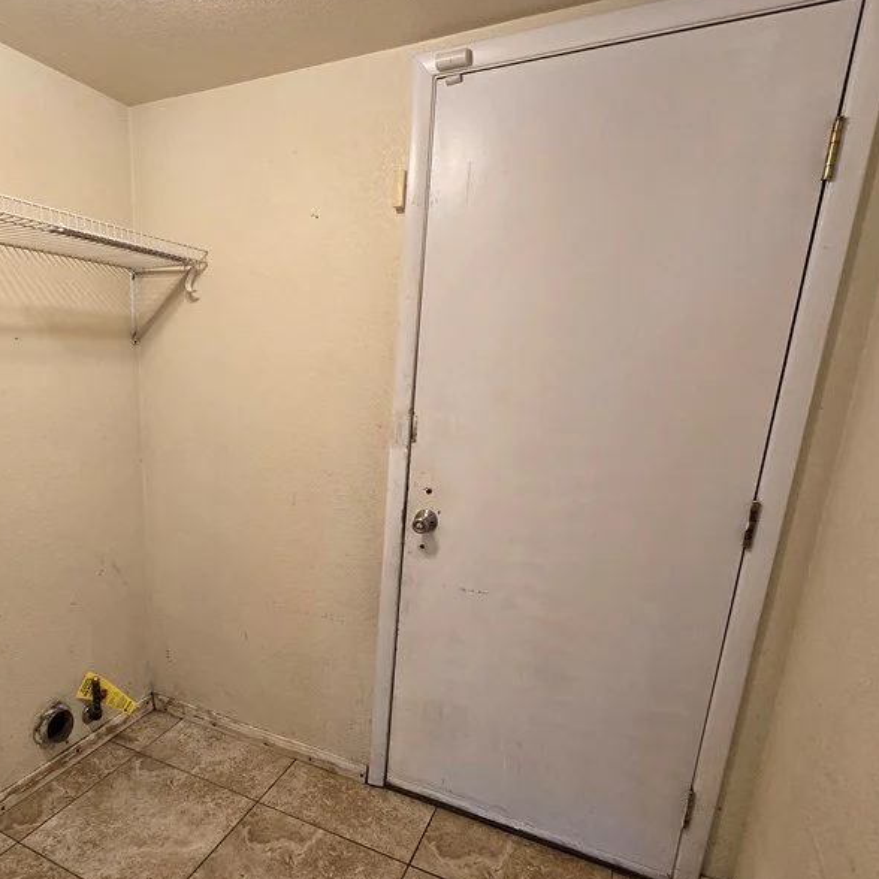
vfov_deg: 74.2
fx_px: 575
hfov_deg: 72.0
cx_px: 274
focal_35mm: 20
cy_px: 517
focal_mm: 2.2
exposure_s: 1/60
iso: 125
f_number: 2.2
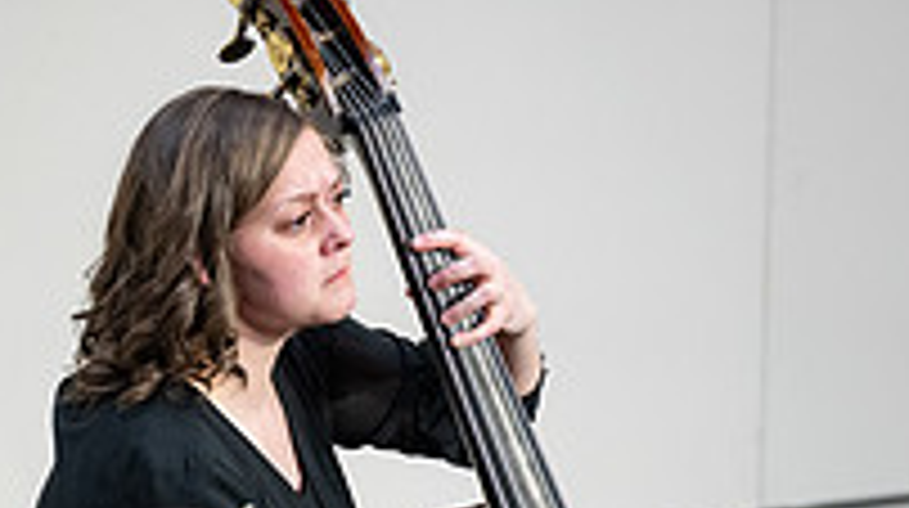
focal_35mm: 603
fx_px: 14515
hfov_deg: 3.6
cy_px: 506
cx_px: 338
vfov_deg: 2.0
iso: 1250
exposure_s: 1/400
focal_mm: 200
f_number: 2.8
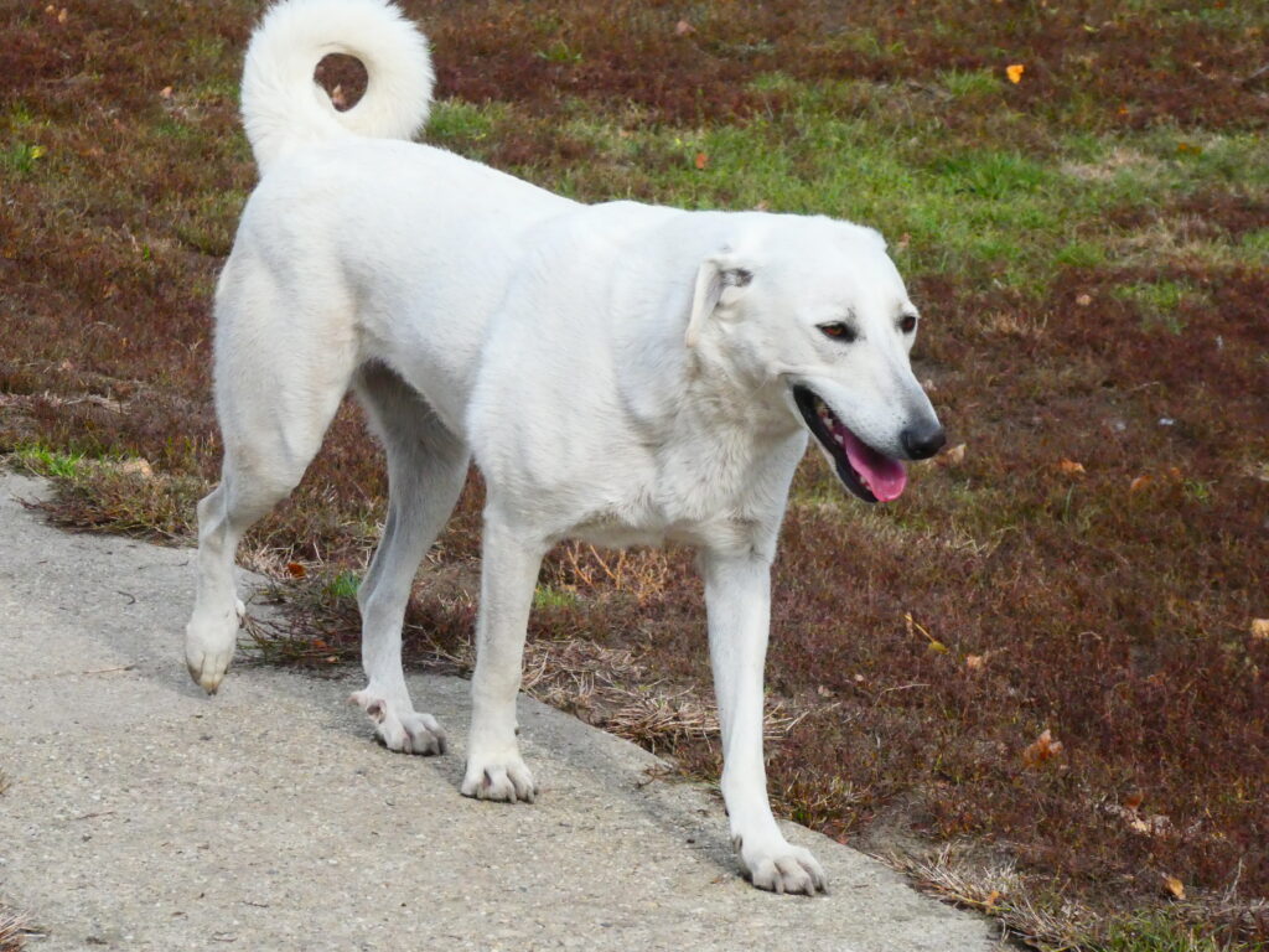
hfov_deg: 13.1
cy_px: 476
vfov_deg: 9.8
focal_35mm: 151
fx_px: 5536
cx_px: 634
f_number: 5.6
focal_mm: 27.1
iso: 640
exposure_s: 1/1300
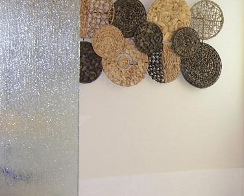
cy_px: 110
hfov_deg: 20.8
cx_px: 279
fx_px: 628
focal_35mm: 87
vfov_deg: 17.7
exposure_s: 1/60
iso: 80
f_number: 2.8
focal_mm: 6.2
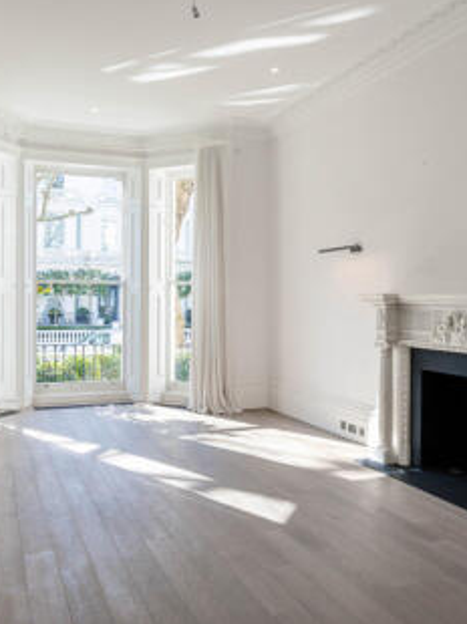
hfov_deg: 45.0
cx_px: 177
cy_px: 307
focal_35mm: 31
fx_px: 558
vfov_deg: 58.4
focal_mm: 21
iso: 500
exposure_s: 1/200
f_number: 7.1
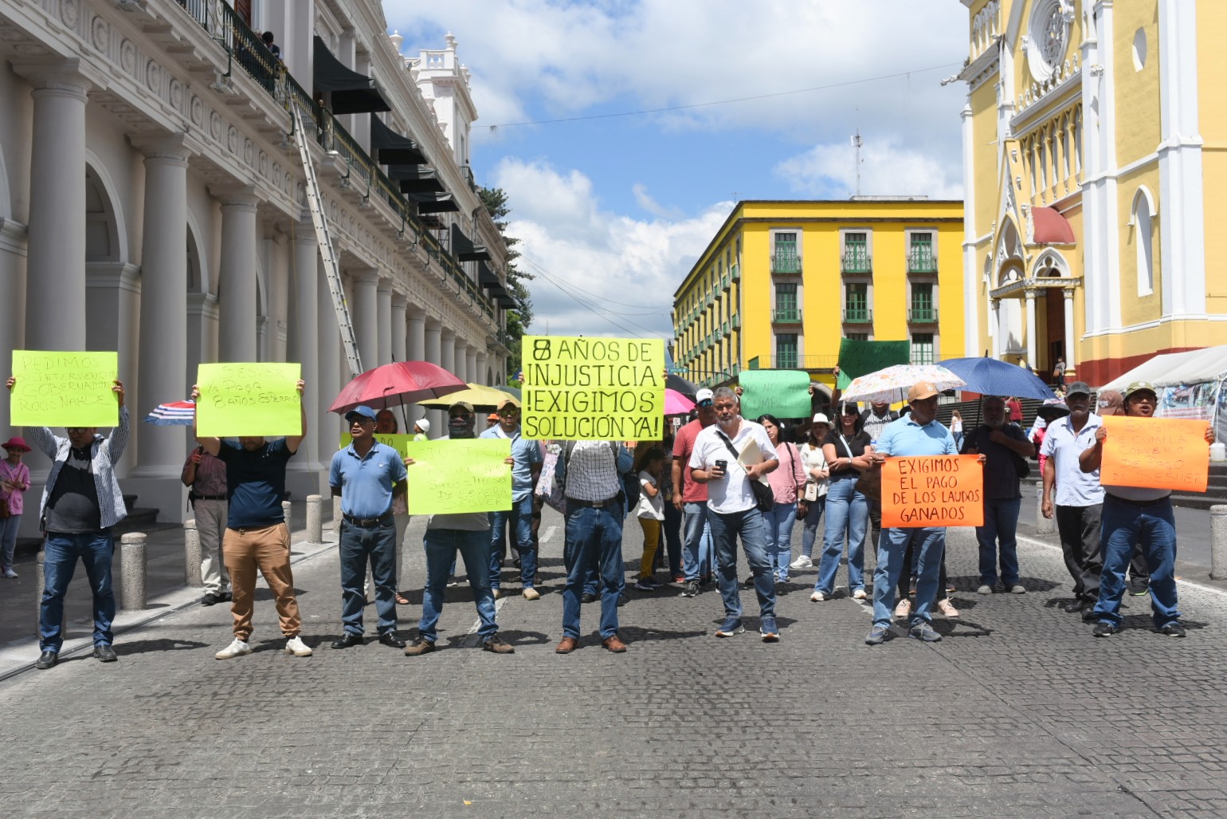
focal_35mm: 35
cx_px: 614
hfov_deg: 54.4
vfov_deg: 37.9
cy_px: 410
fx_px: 1193
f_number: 9
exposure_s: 1/200
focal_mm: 35
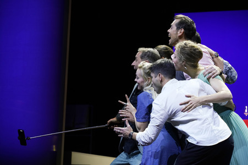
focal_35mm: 117
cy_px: 82
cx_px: 124
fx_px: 805
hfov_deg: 17.5
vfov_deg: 11.7
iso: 1600
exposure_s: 1/200
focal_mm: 117
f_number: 5.6
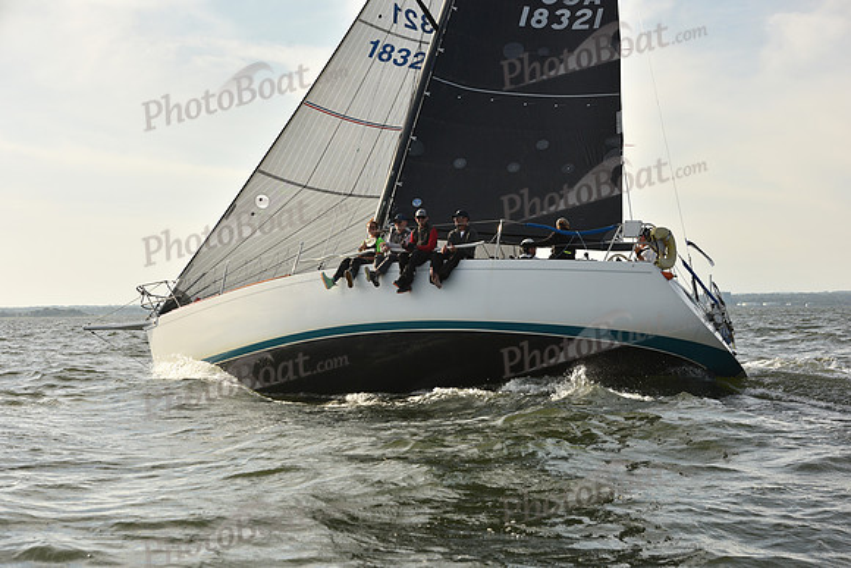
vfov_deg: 19.5
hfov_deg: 28.8
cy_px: 284
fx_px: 1655
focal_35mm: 70
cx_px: 426
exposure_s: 1/800
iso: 250
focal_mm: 70
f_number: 7.1
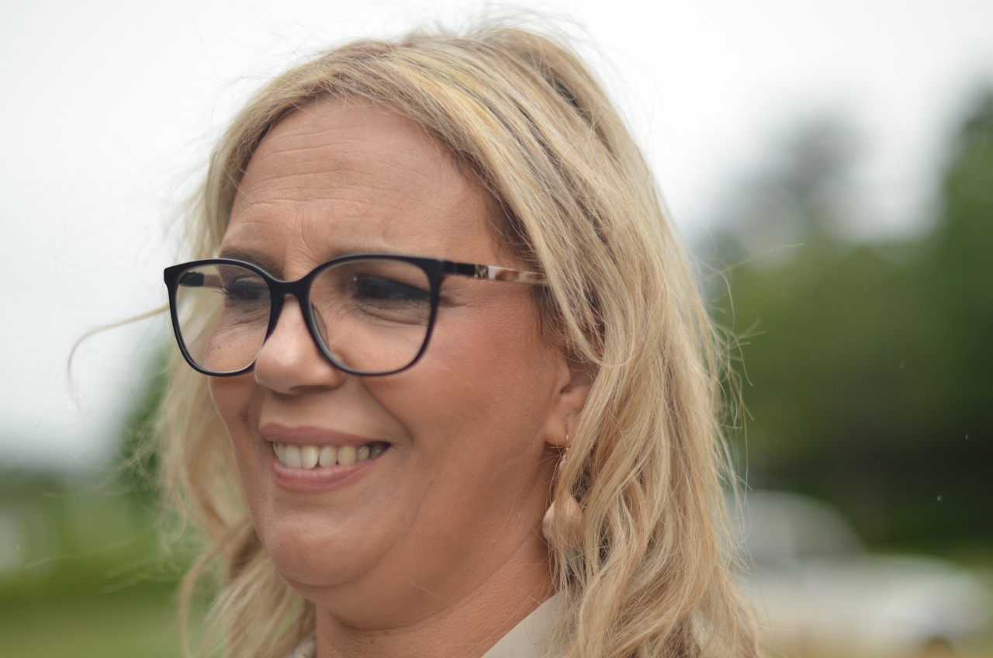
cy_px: 329
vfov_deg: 18.1
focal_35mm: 75
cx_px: 496
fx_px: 2065
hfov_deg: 27.0
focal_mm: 50
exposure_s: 1/1250
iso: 200
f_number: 1.6
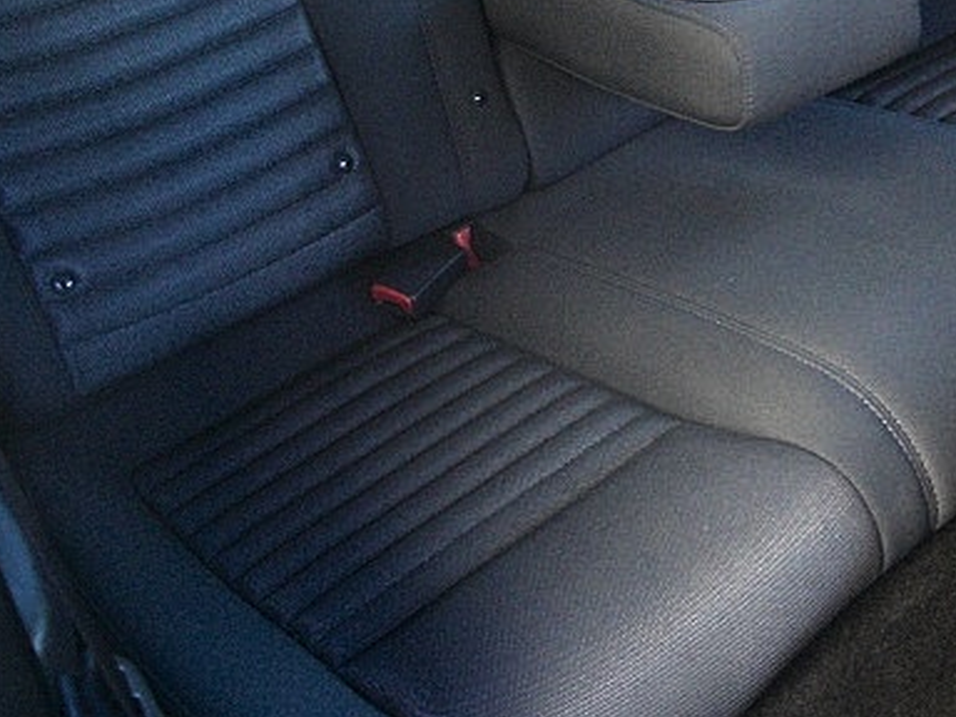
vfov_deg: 24.1
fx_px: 1657
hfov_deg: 31.7
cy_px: 174
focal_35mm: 60
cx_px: 697
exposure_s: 1/50
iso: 800
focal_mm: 6.3
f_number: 2.8
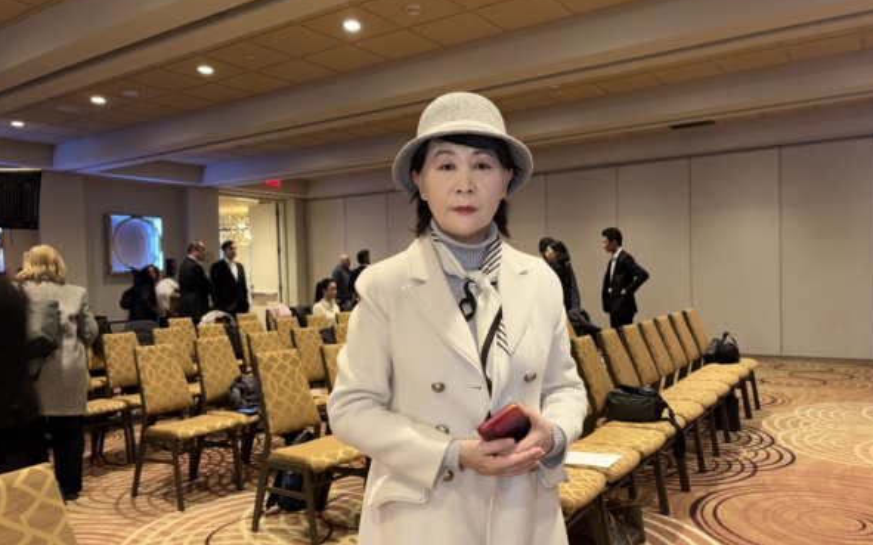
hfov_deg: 66.5
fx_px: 666
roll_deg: +1.3
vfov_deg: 44.5
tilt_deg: -0.6
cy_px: 288
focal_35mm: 28
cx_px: 437
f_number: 1.6
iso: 40
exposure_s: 1/16
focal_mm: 5.96
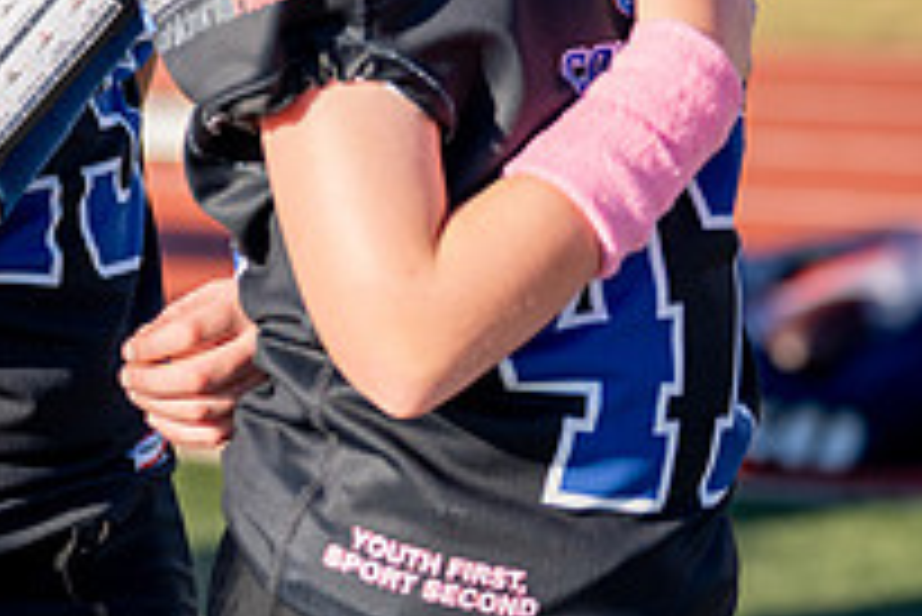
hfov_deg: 6.6
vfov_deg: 4.4
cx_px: -93
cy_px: -88
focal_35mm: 312
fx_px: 7996
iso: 160
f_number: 2.8
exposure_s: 1/2000
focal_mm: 88
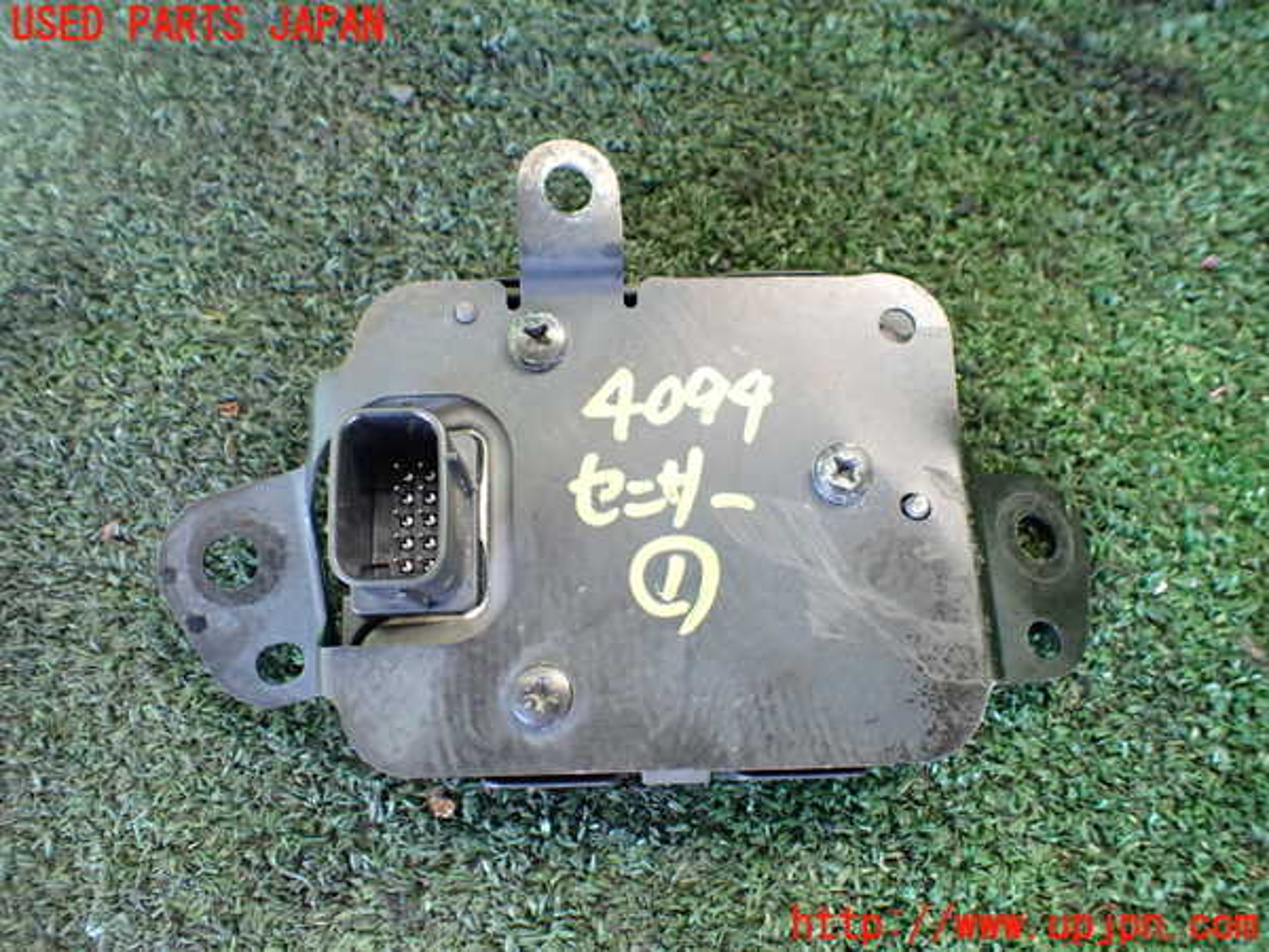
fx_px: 1100
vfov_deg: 46.8
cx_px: 634
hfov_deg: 60.0
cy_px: 476
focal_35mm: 30
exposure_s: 1/125
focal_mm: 5.4
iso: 500
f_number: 2.3
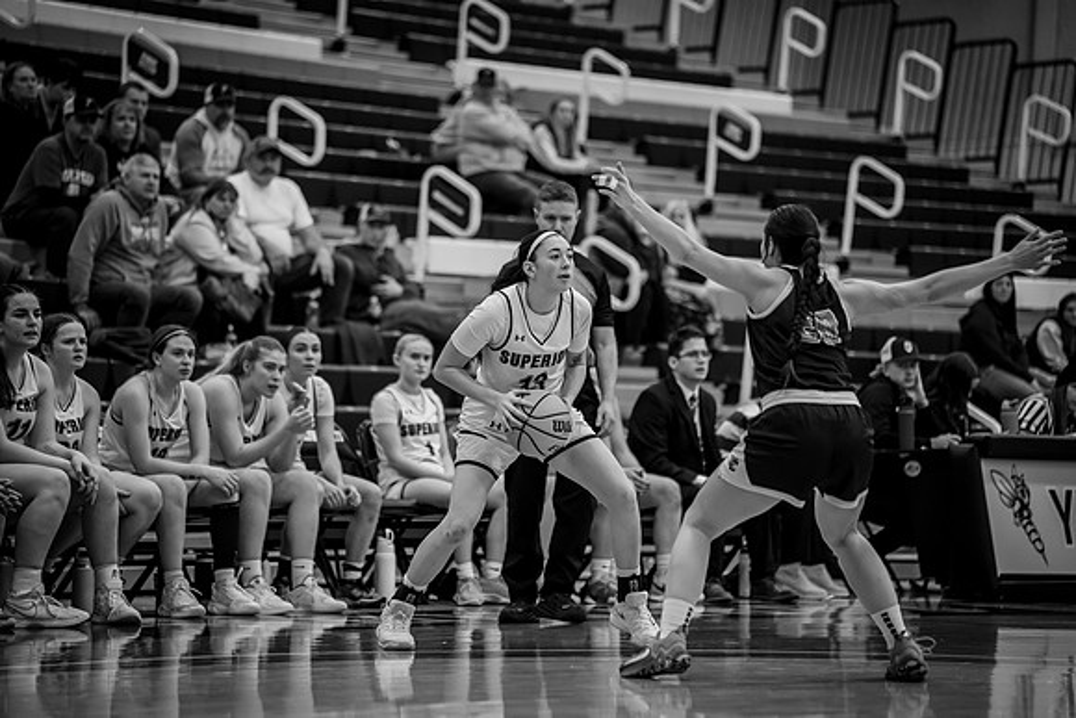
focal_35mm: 150
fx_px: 4484
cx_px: 538
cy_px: 359
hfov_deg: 13.7
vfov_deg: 9.2
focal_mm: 150
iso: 1600
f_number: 2.8
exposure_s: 1/640
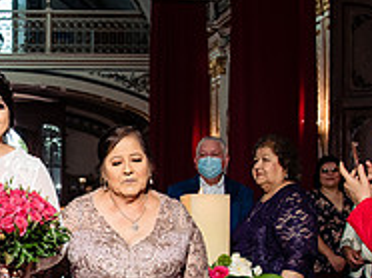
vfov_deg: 18.5
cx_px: -40
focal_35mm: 78
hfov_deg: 23.5
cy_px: 252
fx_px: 837
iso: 1600
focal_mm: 24
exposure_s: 1/160
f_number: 5.6
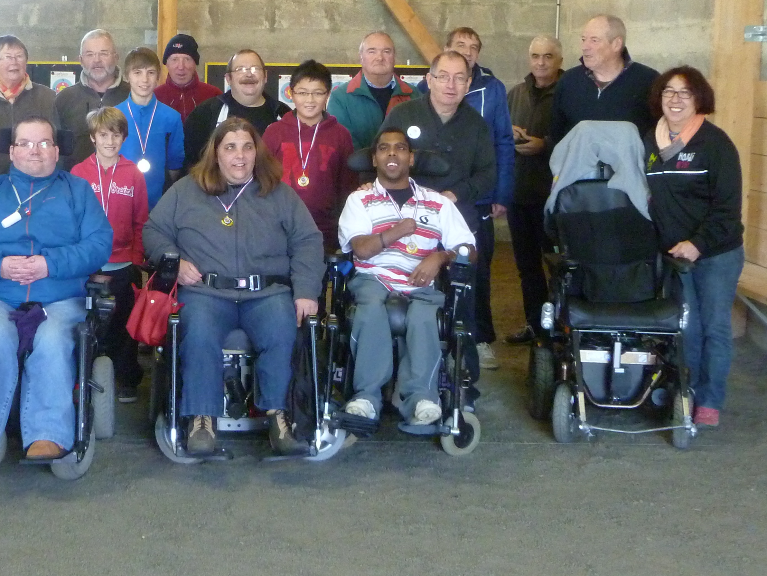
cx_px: 164
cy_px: 212
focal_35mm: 58
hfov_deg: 32.4
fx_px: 1285
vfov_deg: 25.2
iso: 400
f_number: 3.5
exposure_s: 1/30
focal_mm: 5.7
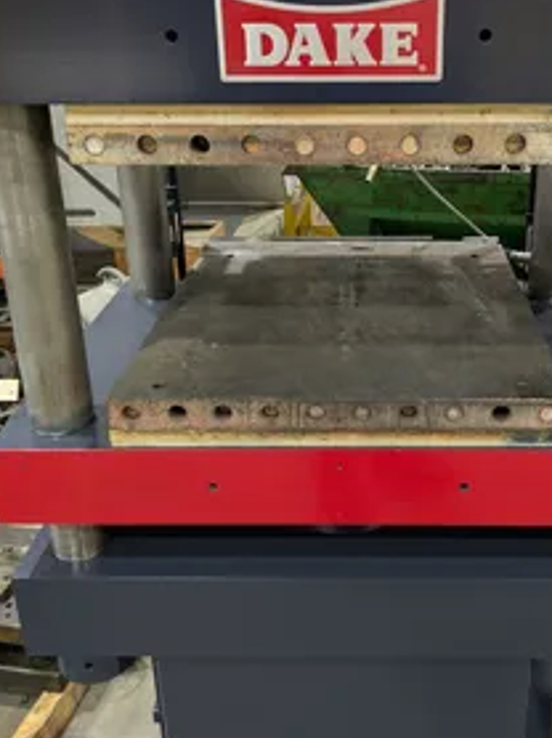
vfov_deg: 51.1
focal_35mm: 36
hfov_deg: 39.2
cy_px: 300
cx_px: 364
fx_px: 767
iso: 196
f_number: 1.89
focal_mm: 5.43
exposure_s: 1/40
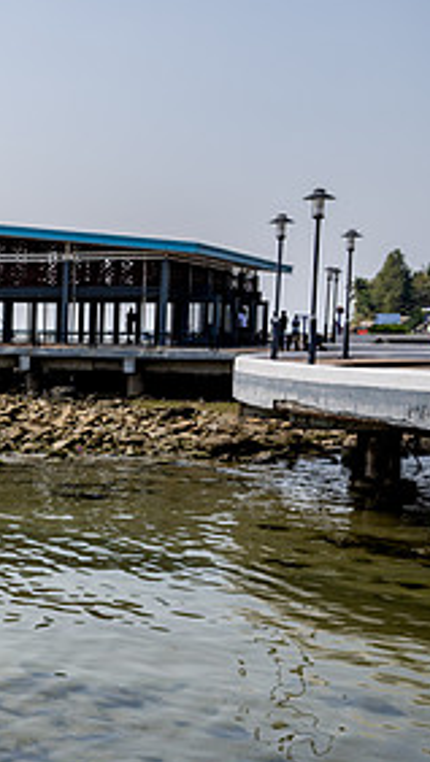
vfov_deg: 34.3
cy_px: 392
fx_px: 1234
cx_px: -380
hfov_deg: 16.2
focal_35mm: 61
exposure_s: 1/500
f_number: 5.6
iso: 64
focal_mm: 24
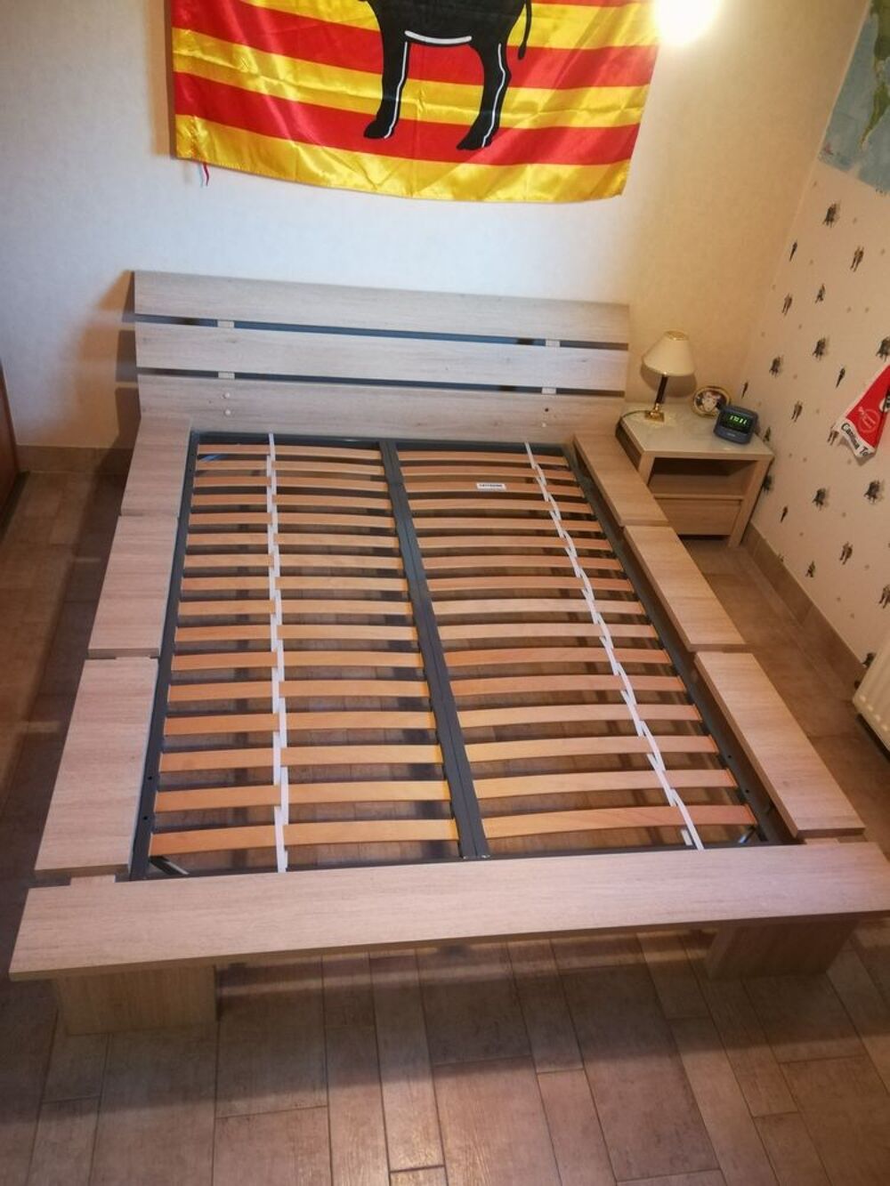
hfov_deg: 53.1
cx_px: 445
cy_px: 593
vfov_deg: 67.3
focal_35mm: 26
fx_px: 891
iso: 800
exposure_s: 1/14.3
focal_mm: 3.83
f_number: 2.2
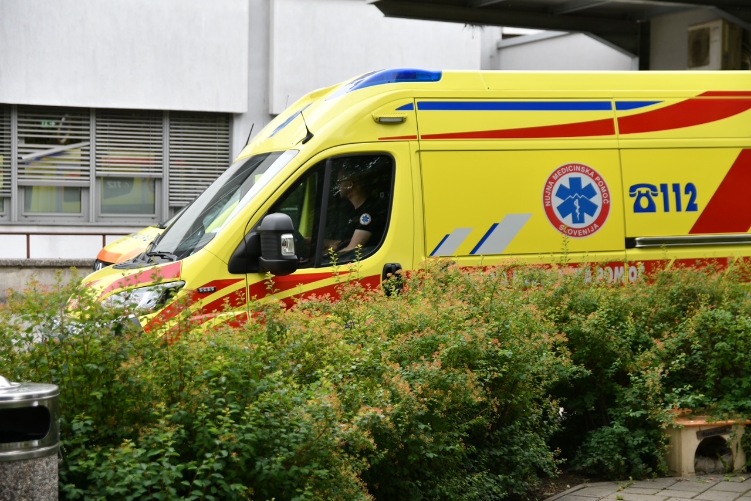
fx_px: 1565
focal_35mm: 75
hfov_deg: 27.0
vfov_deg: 18.2
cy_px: 250
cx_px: 376
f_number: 2.8
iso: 200
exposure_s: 1/500
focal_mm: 50
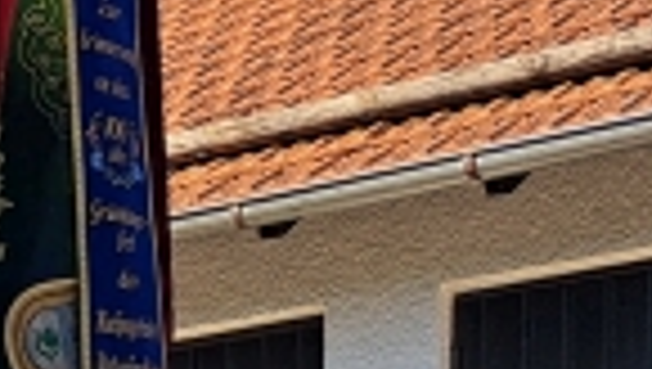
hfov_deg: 11.2
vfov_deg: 7.7
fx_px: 2493
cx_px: -1115
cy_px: 945
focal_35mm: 144
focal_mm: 5.23
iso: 50
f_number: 1.8
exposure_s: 1/580
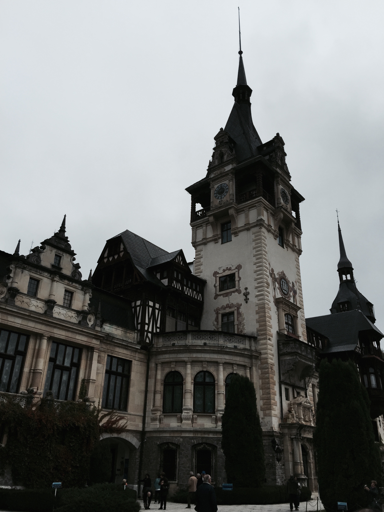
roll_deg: -1.2
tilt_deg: +27.6
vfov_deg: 61.7
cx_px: 192
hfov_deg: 48.2
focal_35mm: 29
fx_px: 429
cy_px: 256
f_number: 2.2
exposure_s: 1/1364
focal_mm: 4.15
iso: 32
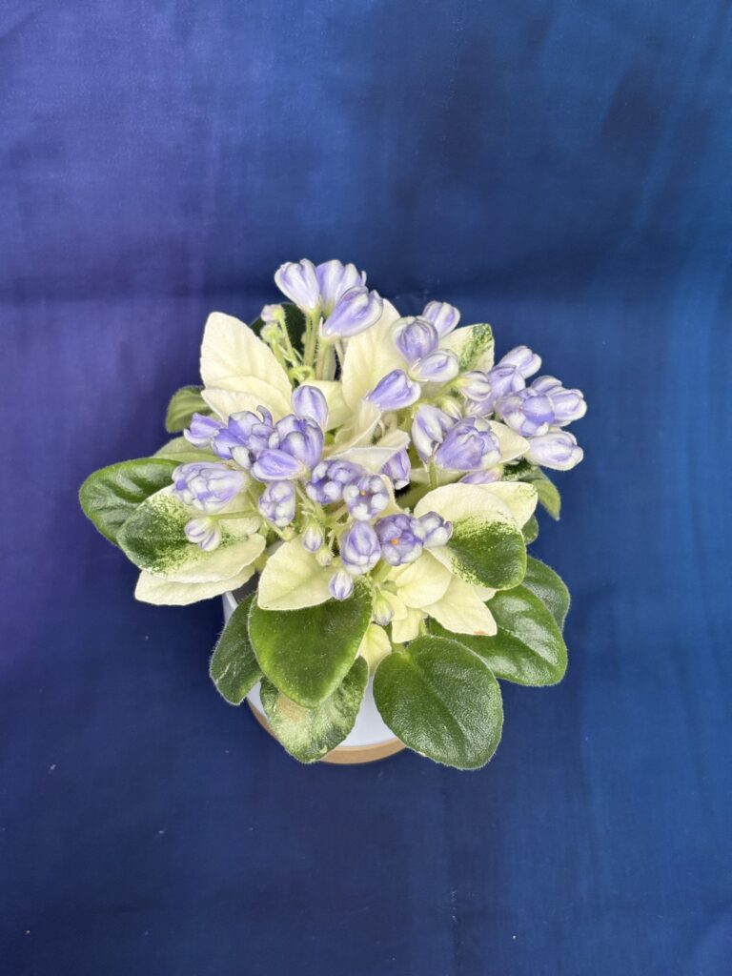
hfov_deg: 28.0
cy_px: 488
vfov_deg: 36.8
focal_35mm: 52
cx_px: 366
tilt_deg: -55.5
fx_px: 1466
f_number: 1.6
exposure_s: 1/40
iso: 200
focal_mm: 5.96
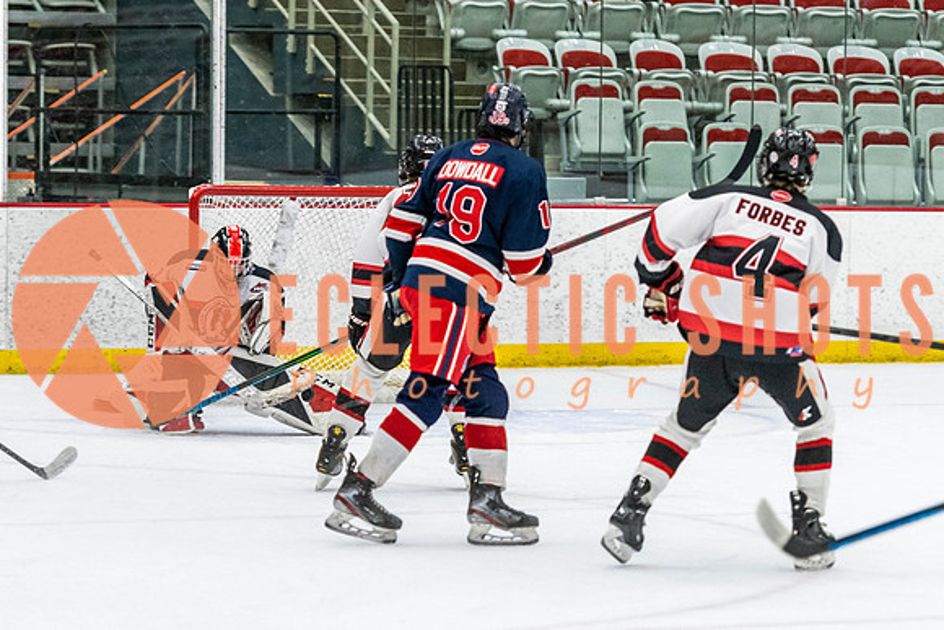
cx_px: 328
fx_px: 5306
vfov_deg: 6.8
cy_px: 370
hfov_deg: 10.2
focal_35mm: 202
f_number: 2.8
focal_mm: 120
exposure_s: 1/640
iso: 3200
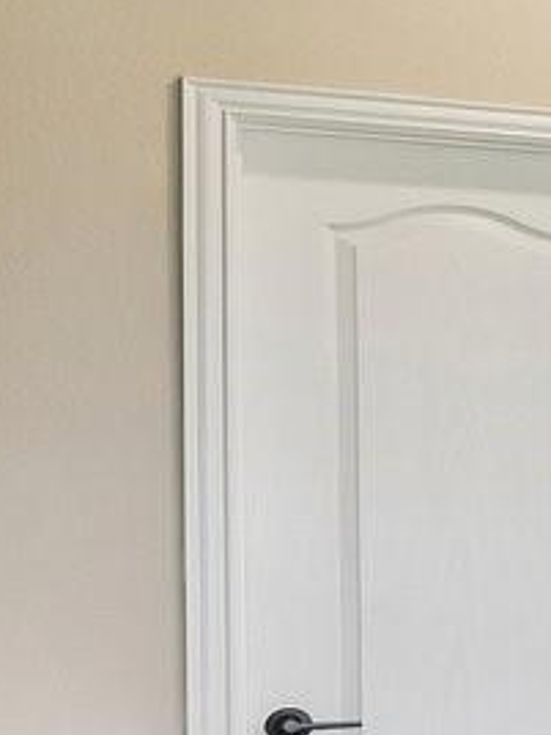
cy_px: 479
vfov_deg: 17.3
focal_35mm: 114
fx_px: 2412
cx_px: 2593
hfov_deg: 6.8
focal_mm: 15.5
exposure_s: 1/30
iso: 400
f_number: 8
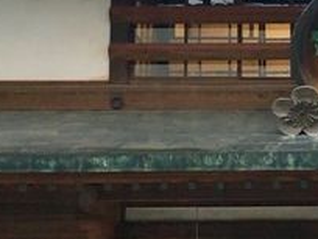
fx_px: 1066
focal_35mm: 116
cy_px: 166
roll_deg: +1.2
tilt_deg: +9.9
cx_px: 375
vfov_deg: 12.7
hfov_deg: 16.3
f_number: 2.2
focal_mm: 4.15
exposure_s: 1/30
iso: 100
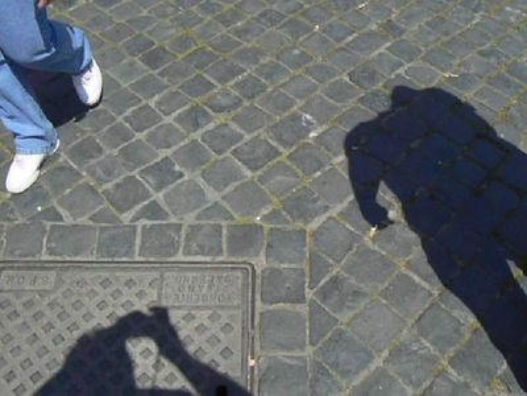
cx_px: 264
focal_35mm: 36
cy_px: 198
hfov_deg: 51.4
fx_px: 548
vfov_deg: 39.7
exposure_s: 1/1300
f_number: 8
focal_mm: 6
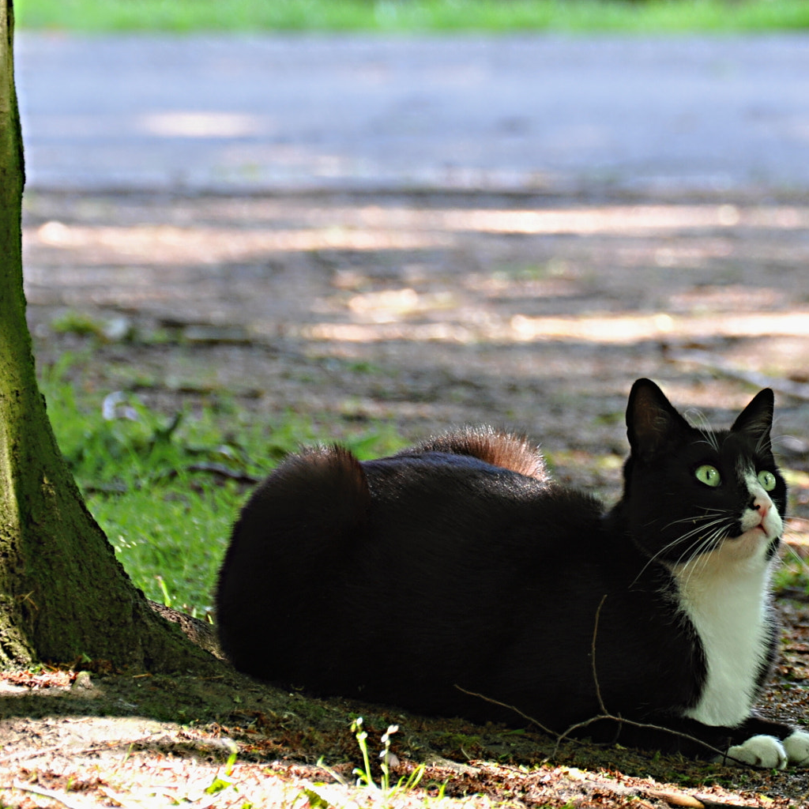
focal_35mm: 560
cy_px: 522
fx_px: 14807
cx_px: 704
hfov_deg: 3.1
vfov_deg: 3.1
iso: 200
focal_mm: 220
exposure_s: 1/10
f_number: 8
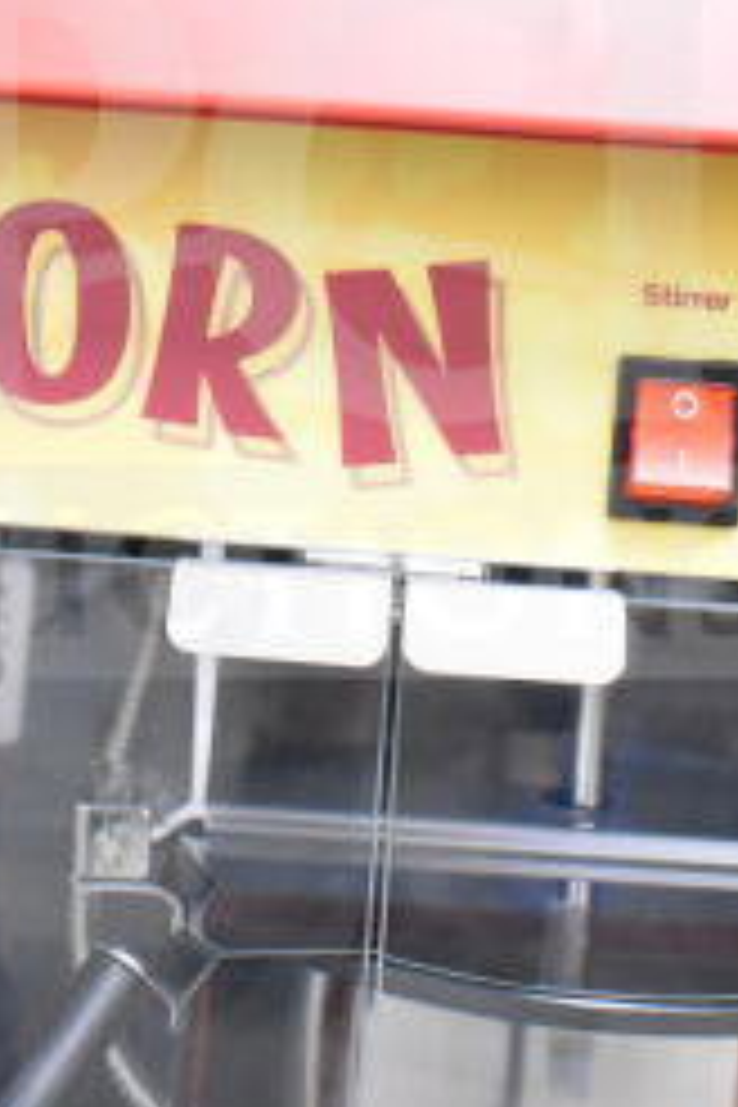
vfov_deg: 25.7
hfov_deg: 17.4
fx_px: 2406
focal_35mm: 78
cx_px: 310
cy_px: 322
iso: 5600
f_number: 3.8
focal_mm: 21
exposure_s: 1/30
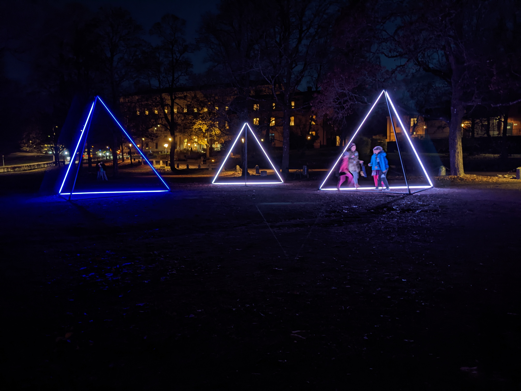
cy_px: 196
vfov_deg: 51.4
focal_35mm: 27
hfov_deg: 65.3
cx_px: 260
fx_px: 406
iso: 142
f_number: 1.73
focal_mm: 4.38
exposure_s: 1/11.1
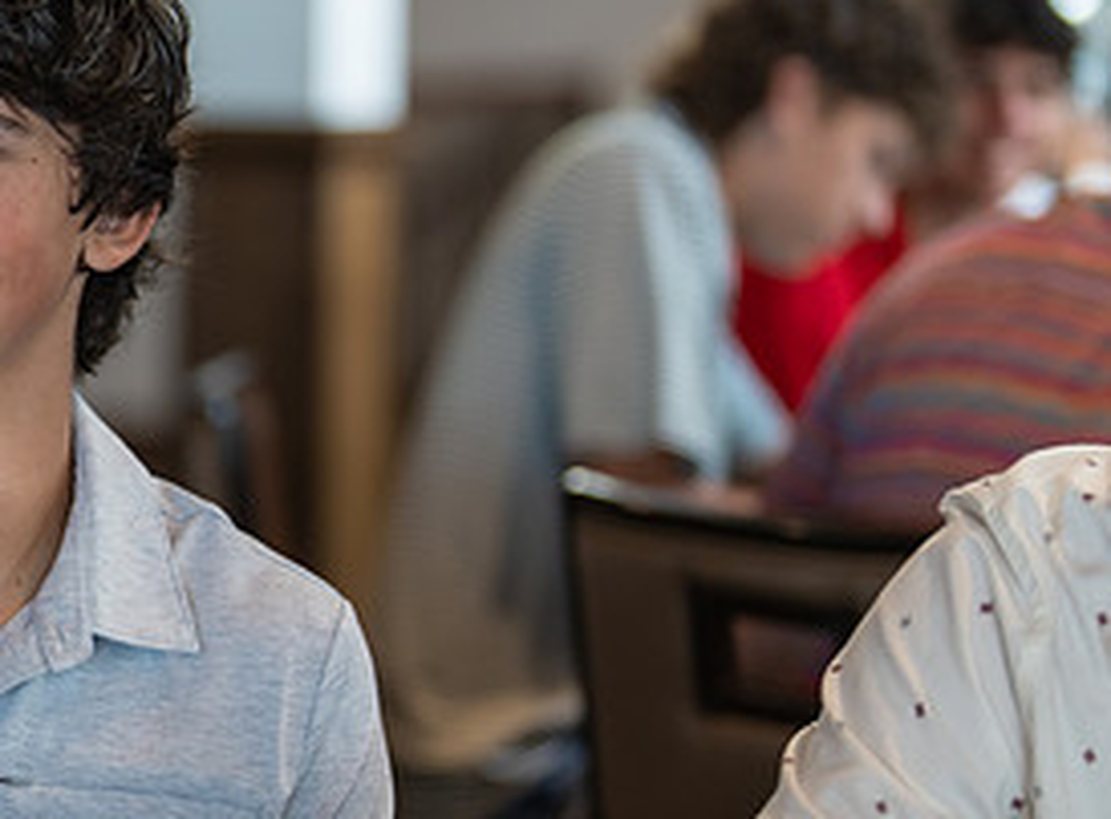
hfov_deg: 14.9
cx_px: -17
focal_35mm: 131
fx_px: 4179
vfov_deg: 11.2
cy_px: 515
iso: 250
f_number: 1.2
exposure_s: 1/320
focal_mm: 50
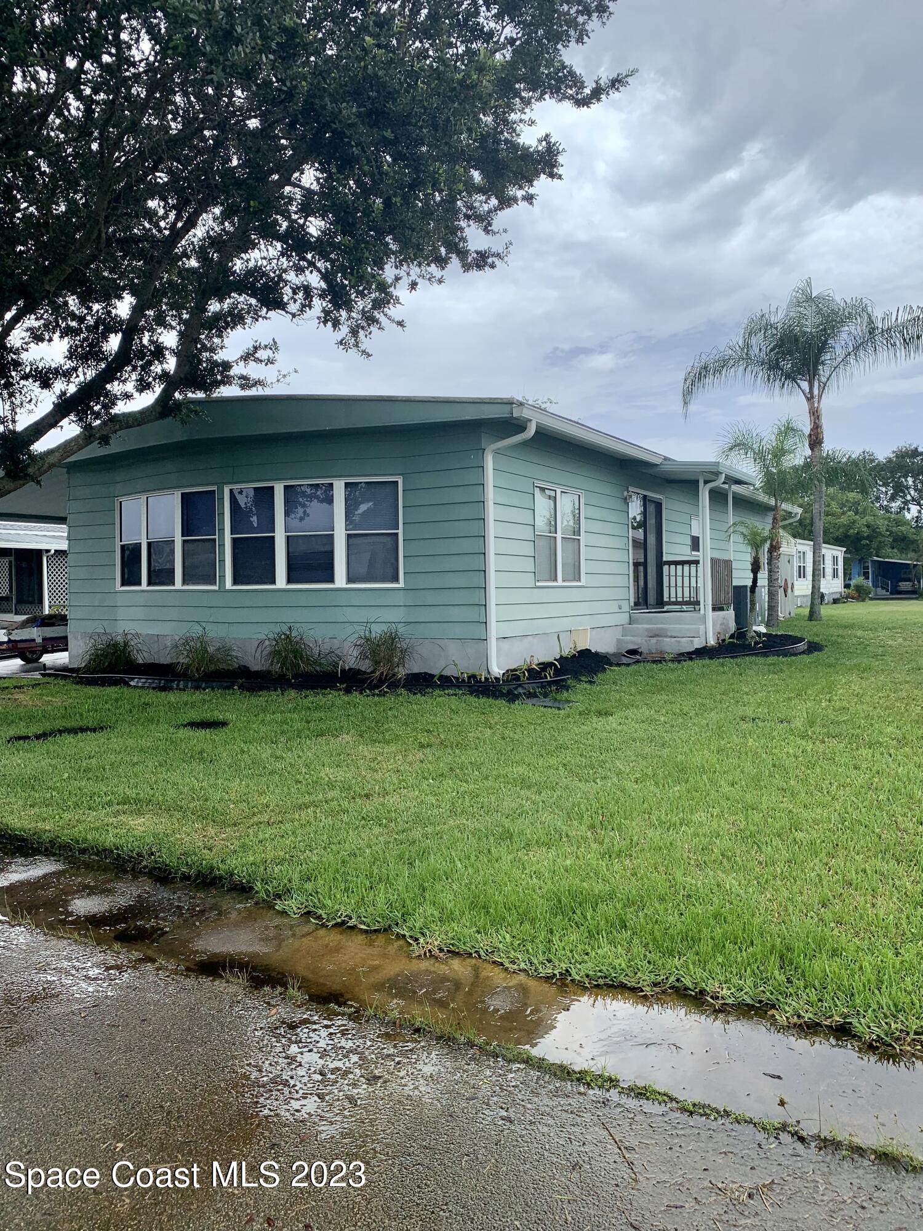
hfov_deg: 53.1
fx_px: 924
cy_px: 616
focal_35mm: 26
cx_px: 462
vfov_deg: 67.3
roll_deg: +1.4
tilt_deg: -0.1
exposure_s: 1/1350
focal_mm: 4.25
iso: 25
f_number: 1.8
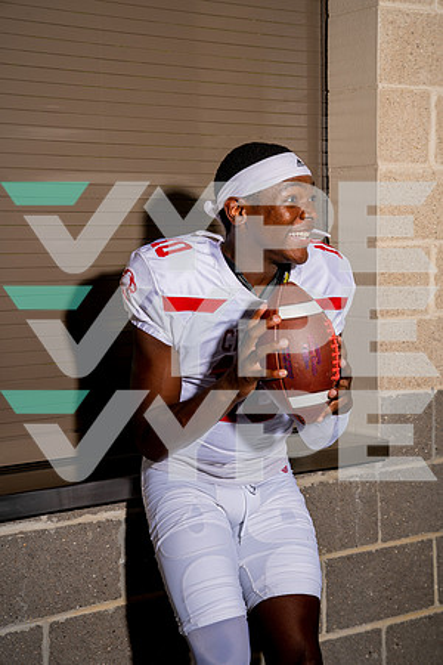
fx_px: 1237
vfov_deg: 30.1
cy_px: 332
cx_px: 222
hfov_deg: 20.3
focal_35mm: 67
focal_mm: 67
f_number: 8
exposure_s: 1/250
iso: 100
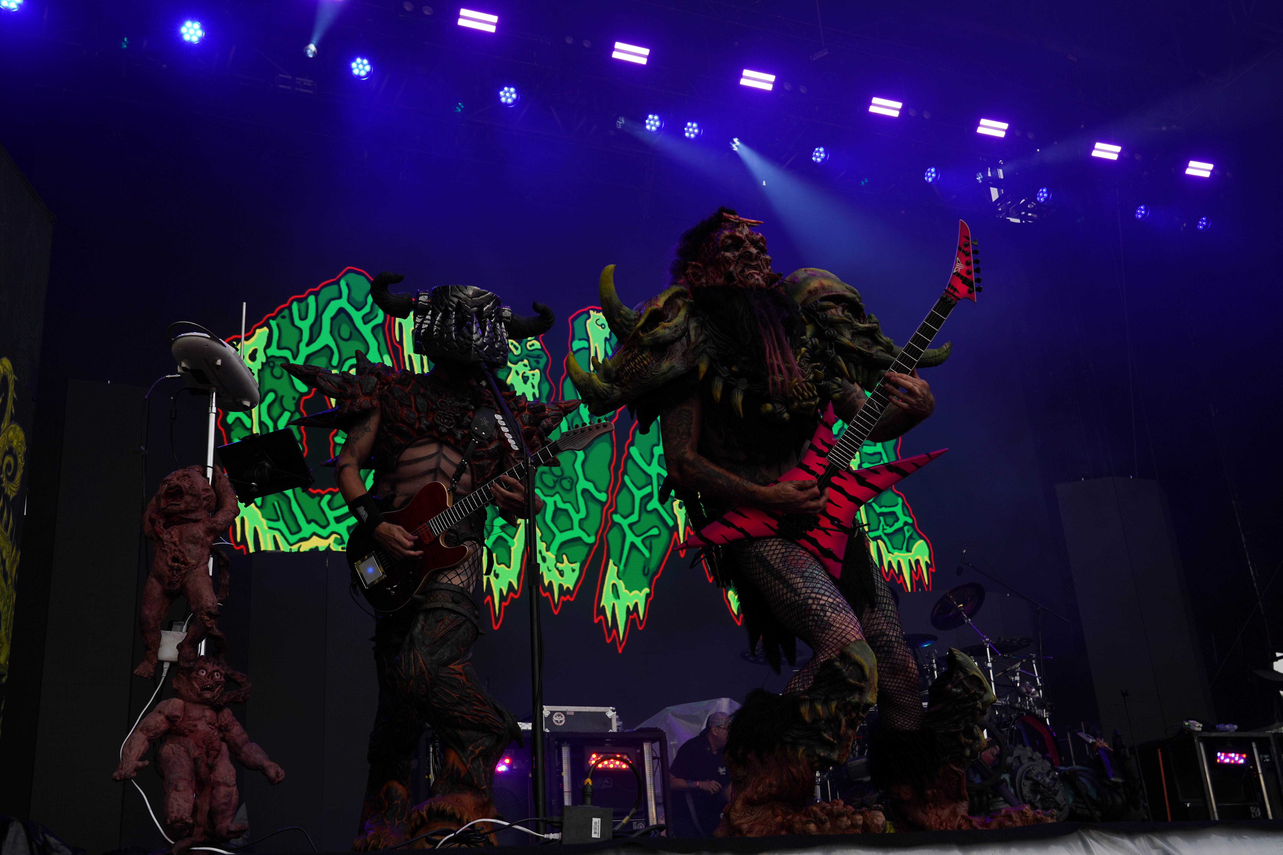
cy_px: 428
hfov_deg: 50.7
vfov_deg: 35.1
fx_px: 1354
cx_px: 642
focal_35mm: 38
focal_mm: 38
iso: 100
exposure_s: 1/100
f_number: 6.3
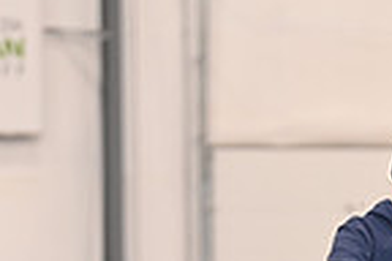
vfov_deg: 2.1
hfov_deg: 3.2
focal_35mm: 644
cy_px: 521
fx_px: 7012
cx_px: 283
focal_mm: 160
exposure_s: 1/250
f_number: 3.5
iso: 1600
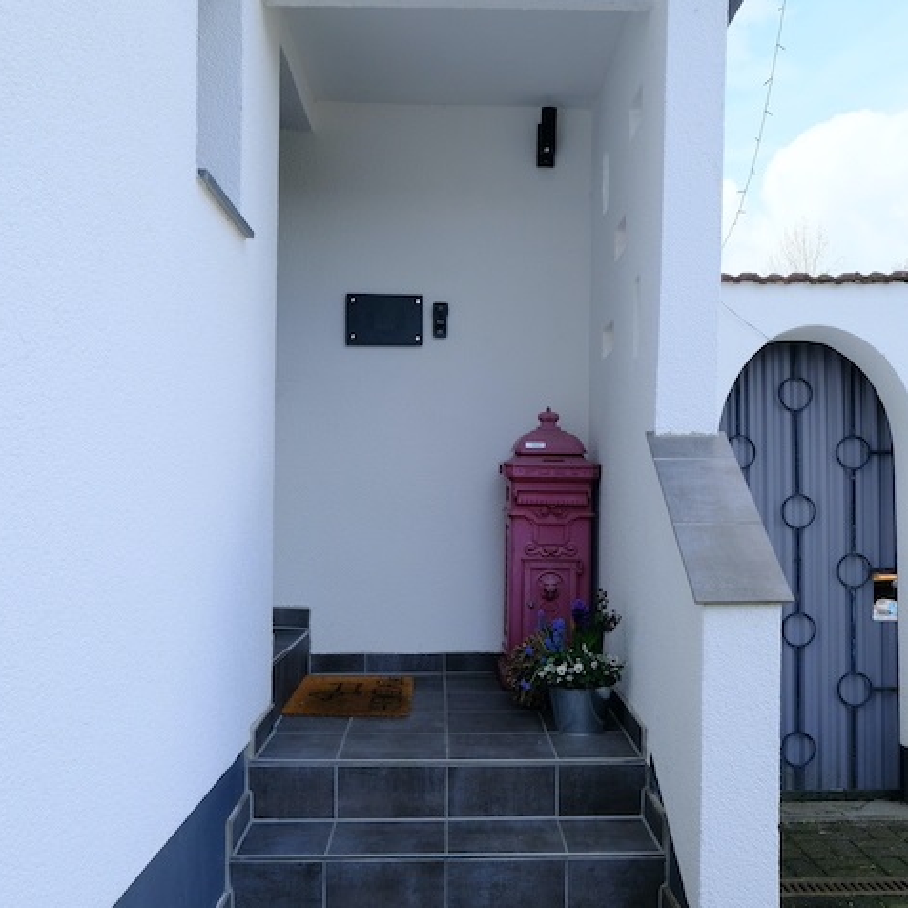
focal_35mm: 36
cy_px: 469
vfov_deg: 46.0
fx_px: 1068
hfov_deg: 46.0
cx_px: 500
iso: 800
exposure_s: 1/340
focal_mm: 16
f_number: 8
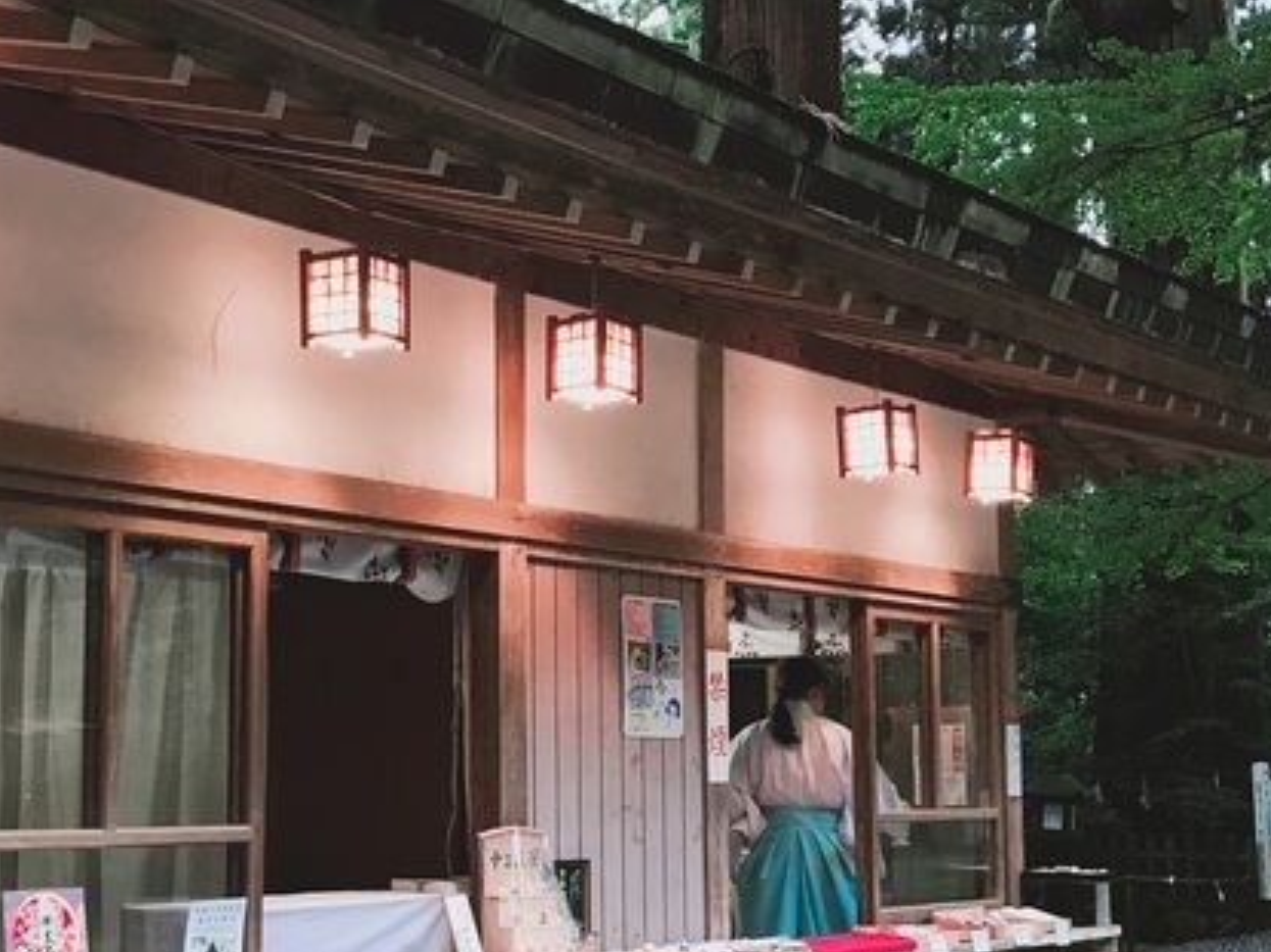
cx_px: 482
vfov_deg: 26.4
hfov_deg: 34.8
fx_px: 2019
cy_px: 638
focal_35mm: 55
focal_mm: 3.99
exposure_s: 1/20
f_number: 1.8
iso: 40
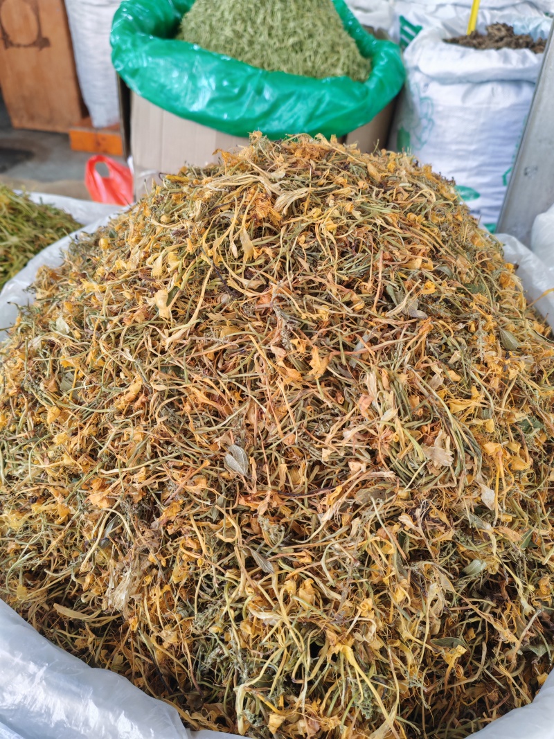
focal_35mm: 27
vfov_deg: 65.3
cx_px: 277
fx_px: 576
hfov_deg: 51.3
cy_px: 370
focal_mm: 5.52
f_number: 1.95
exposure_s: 1/50
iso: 400
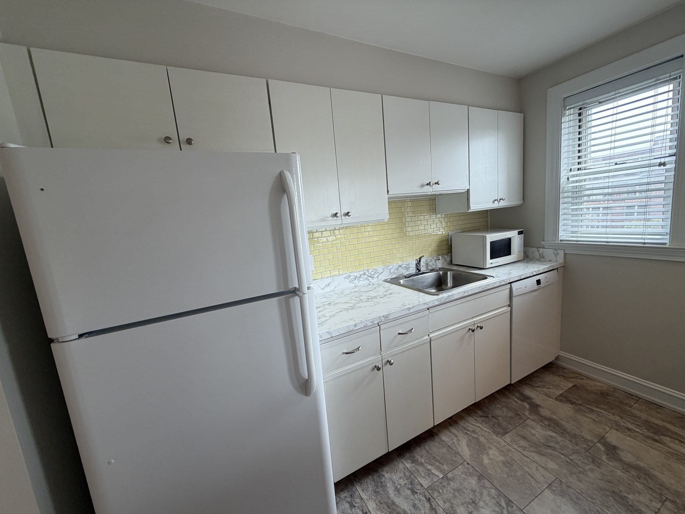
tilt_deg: -8.0
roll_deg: +5.9
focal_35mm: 14
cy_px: 257
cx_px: 342
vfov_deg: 85.7
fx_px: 277
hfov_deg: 102.1
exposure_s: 1/120
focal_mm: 2.22
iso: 125
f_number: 2.2
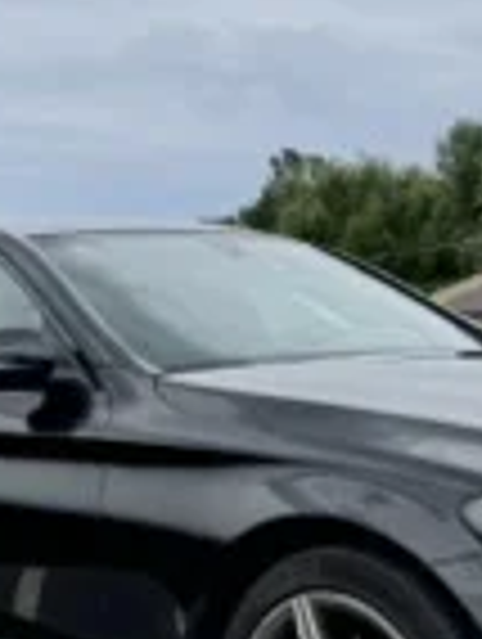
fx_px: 1499
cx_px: 239
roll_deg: +0.4
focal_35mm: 81
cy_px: 306
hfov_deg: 18.3
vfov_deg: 24.1
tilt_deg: +3.1
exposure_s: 1/1721
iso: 80
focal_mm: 6.76
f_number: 1.78
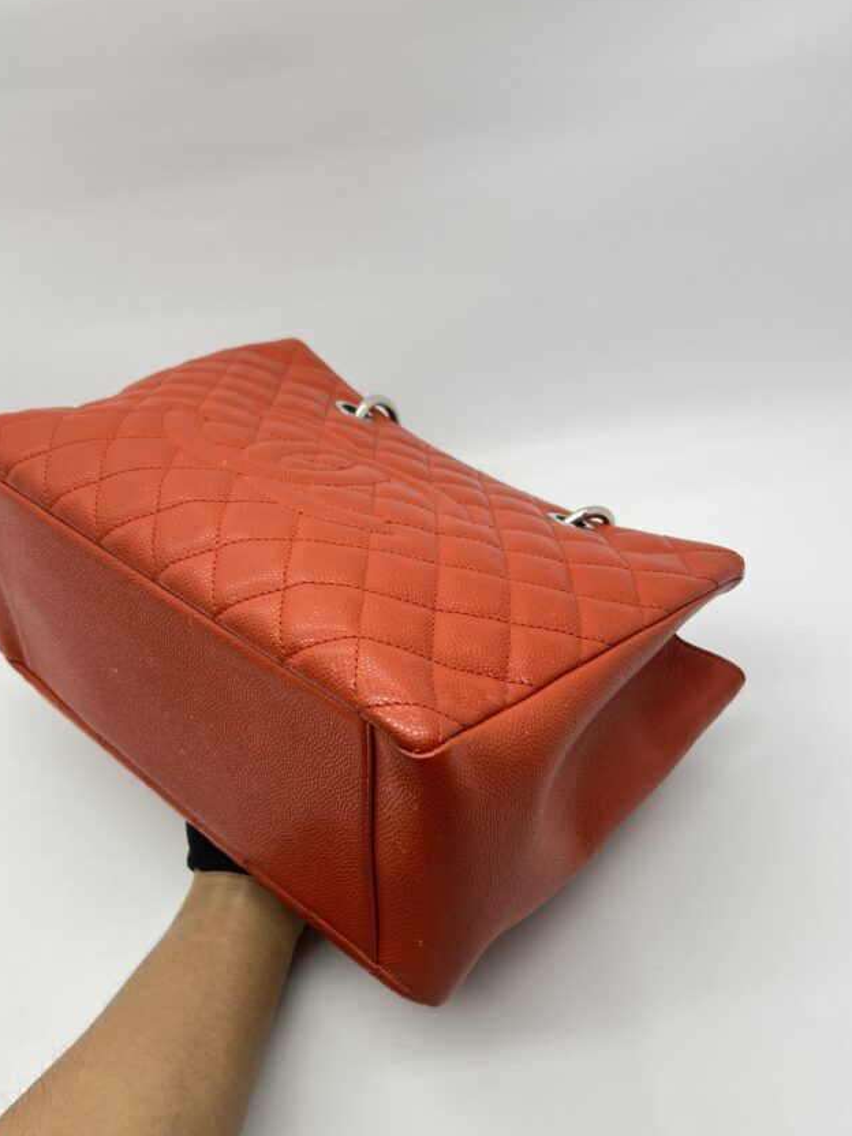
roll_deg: +10.2
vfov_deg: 56.7
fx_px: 1050
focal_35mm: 32
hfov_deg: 44.1
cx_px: 380
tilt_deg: -38.2
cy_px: 635
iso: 32
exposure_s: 1/100
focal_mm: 5.7
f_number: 1.5
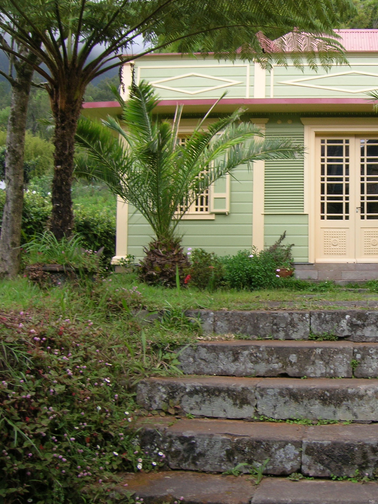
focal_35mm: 46
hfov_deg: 30.4
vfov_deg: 41.2
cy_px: 252
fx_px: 670
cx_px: 327
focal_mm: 5.7
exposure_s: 1/60.4
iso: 50
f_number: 4.9
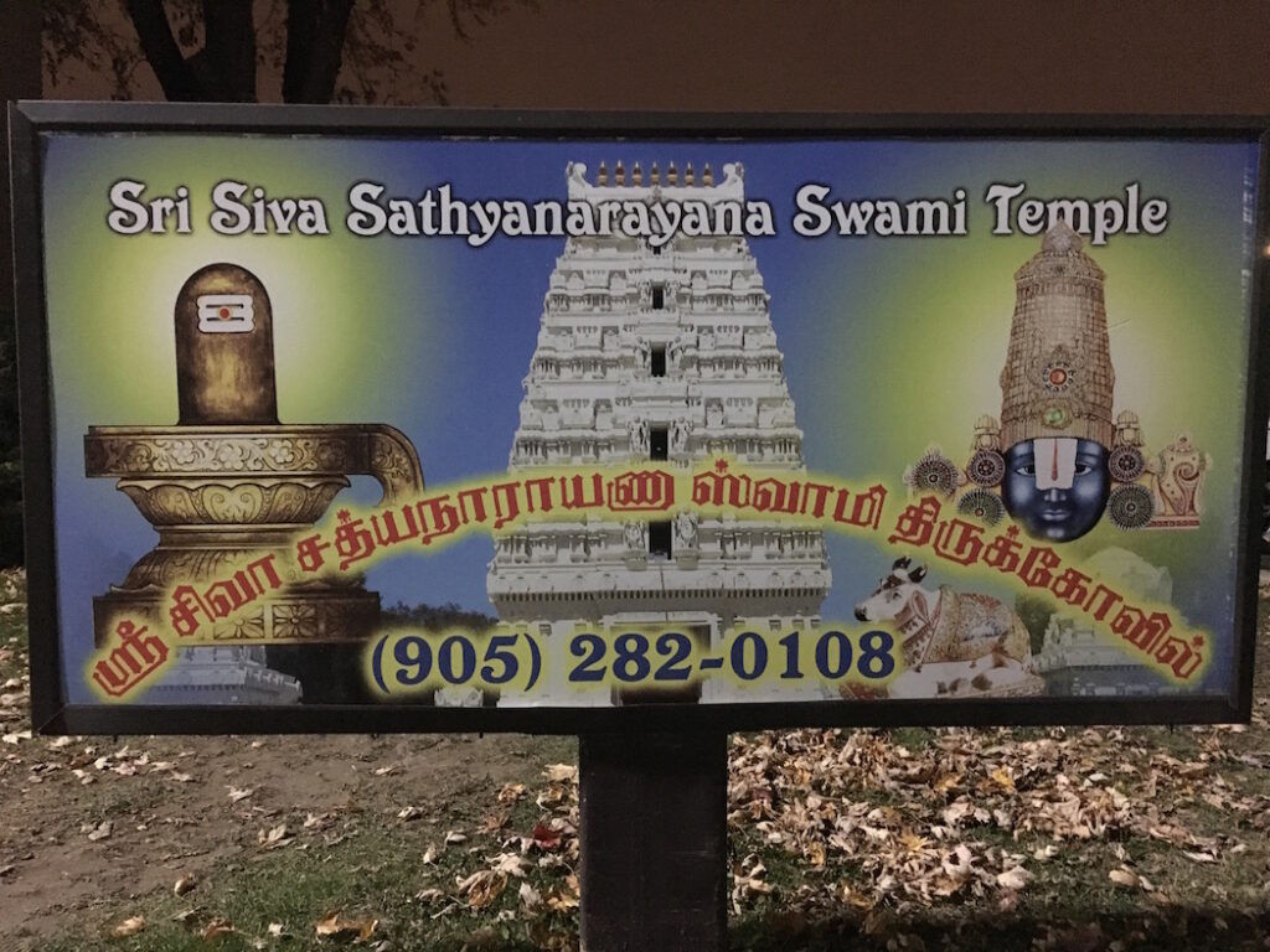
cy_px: 476
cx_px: 635
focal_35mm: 29
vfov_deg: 48.2
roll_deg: +0.9
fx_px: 1064
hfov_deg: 61.7
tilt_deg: -2.7
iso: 800
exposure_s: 1/15
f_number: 2.2
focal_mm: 4.15
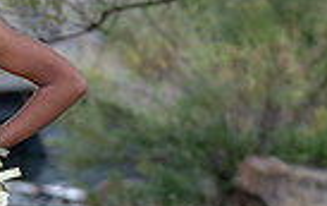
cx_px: -117
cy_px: 224
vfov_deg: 4.4
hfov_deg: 6.9
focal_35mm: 302
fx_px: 2695
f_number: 2.8
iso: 160
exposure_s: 1/320
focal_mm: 70
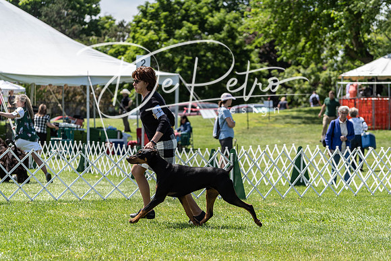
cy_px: 130
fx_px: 1299
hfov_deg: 17.1
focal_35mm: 120
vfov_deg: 11.5
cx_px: 196
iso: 320
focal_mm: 110
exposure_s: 1/1250
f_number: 4
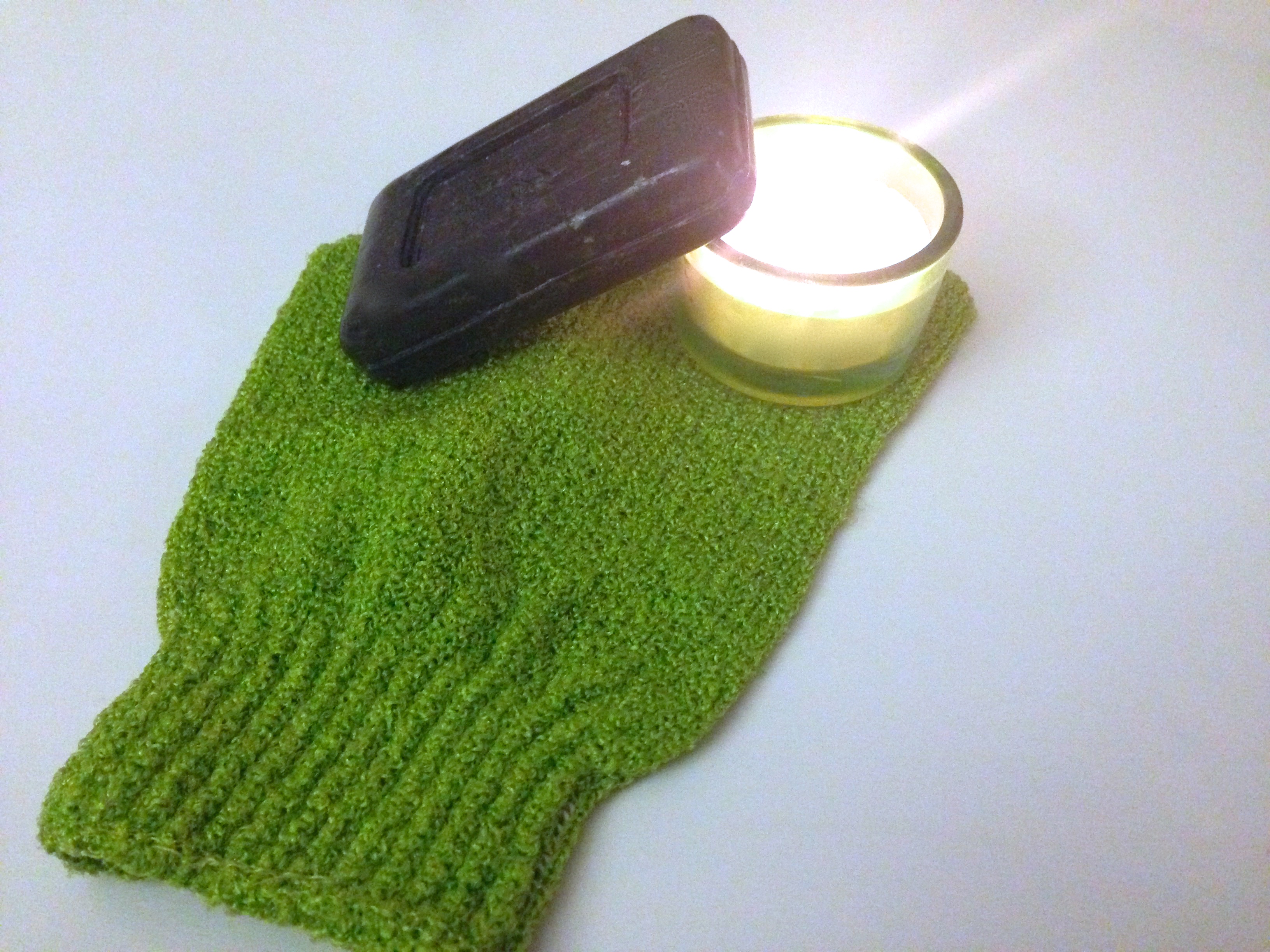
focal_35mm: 33
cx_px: 635
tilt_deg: -49.4
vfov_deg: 42.9
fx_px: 1211
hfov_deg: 55.4
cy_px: 476
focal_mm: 4.12
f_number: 2.4
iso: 640
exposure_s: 1/15
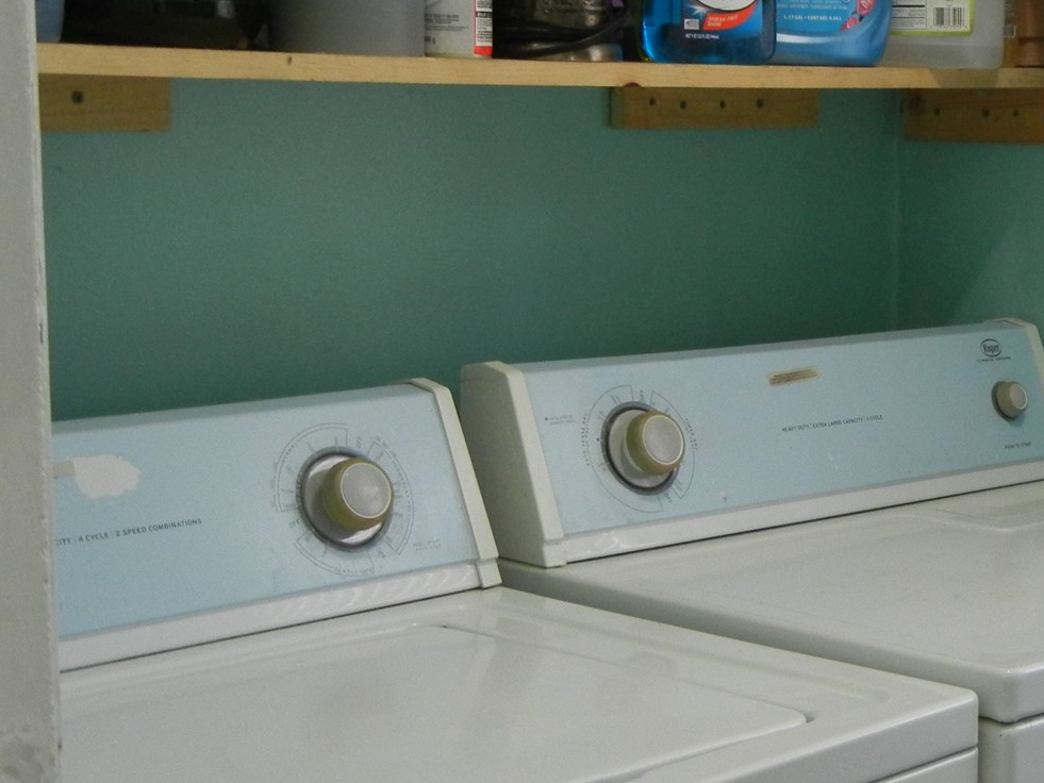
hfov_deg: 25.9
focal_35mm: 71
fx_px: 2142
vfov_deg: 20.7
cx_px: 1055
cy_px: 396
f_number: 3.6
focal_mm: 6.2
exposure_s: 1/30
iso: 353
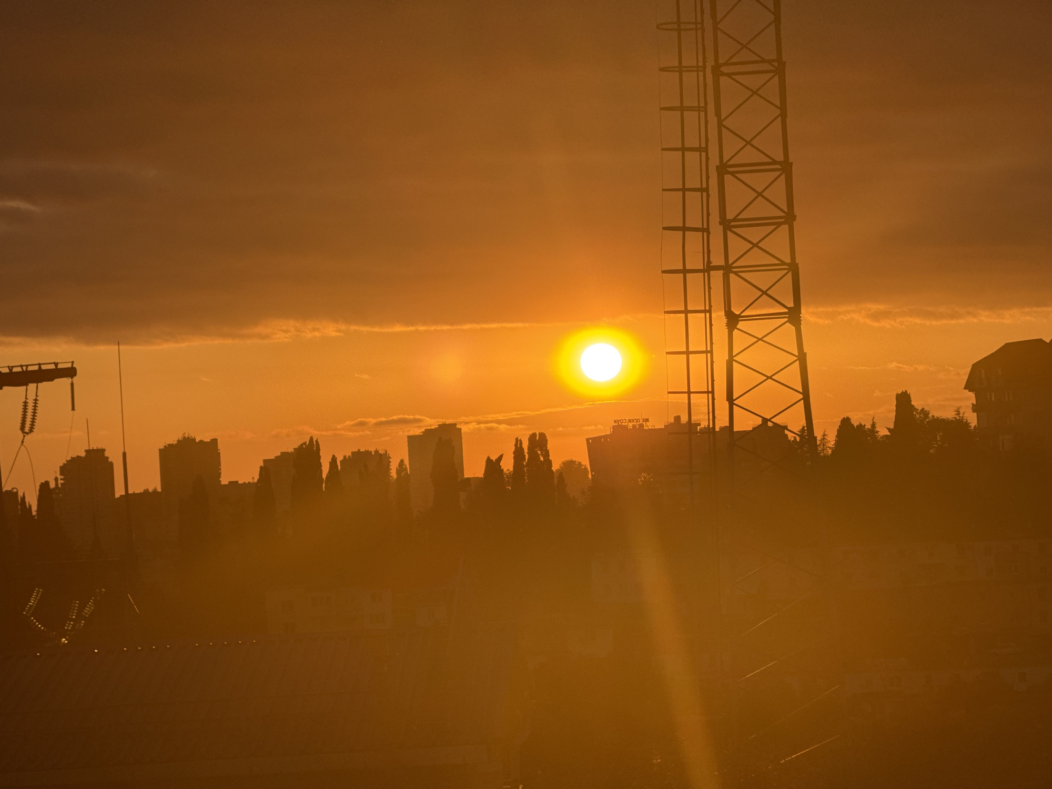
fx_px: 3647
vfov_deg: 12.3
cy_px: 394
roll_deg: +3.6
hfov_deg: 16.4
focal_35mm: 120
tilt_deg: +2.4
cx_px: 526
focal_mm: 15.66
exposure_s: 1/820
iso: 50
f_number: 2.8
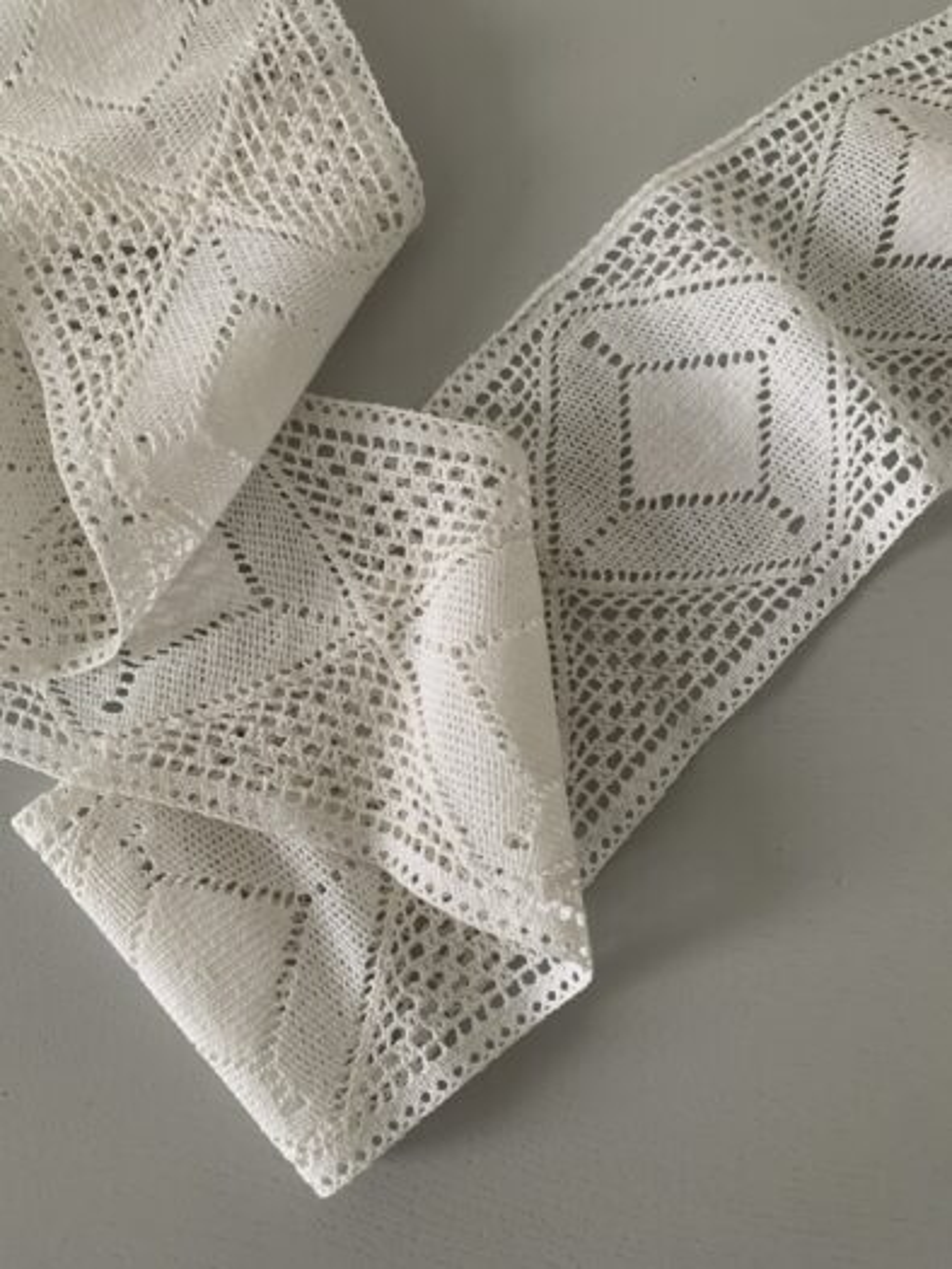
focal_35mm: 26
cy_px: 634
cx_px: 476
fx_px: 953
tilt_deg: -81.2
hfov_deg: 53.1
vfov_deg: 67.3
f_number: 1.8
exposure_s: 1/60
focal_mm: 4.25
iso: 200
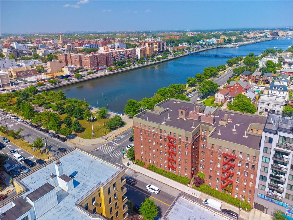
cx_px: 146
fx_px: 203
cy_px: 110
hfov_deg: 71.6
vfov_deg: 56.8
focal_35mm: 24
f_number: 1.8
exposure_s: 1/2000
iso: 160
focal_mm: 8.67
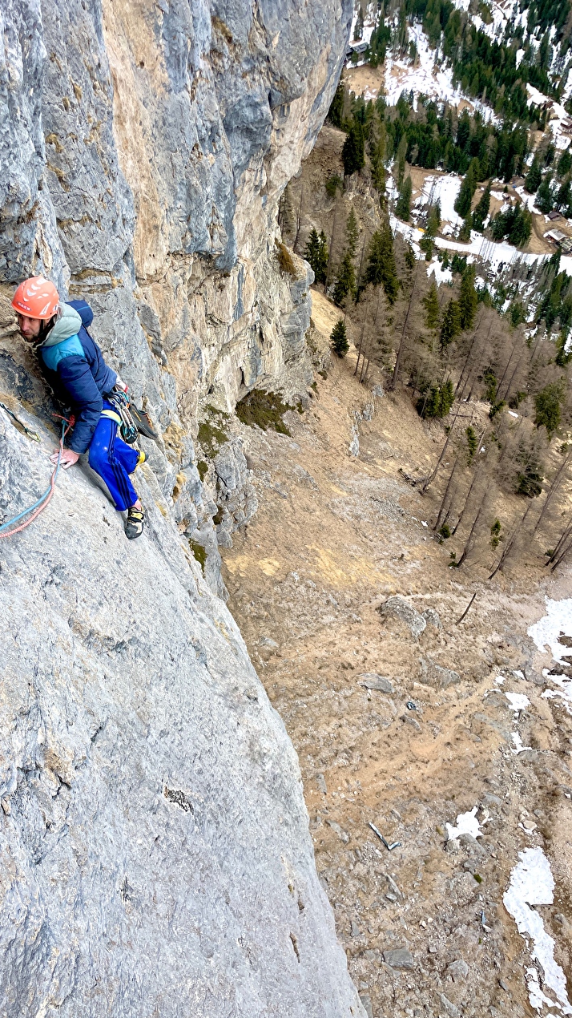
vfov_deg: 66.1
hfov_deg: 39.6
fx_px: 782
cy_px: 518
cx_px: 187
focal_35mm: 29
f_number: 1.6
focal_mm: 4.2
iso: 32
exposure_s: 1/698
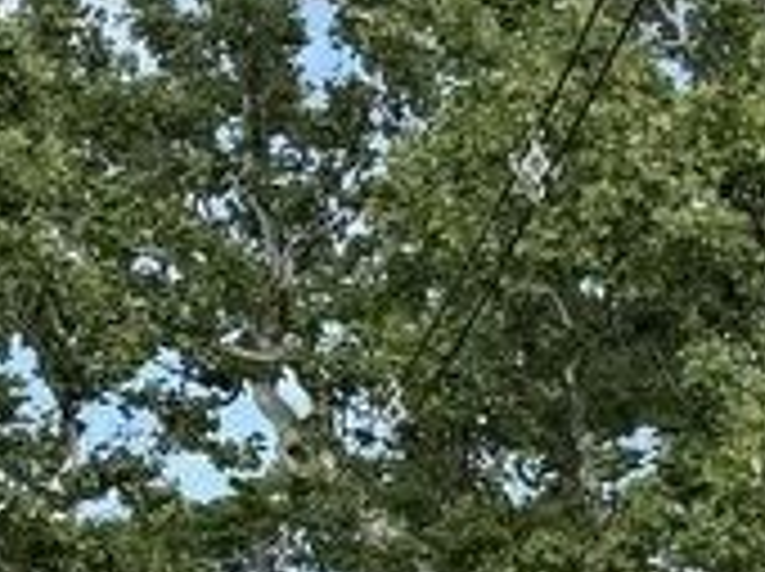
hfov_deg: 8.7
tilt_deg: +8.8
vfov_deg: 6.5
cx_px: 963
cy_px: 658
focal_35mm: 226
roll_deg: -1.0
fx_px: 4987
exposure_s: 1/2273
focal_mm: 6.76
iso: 100
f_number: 1.78
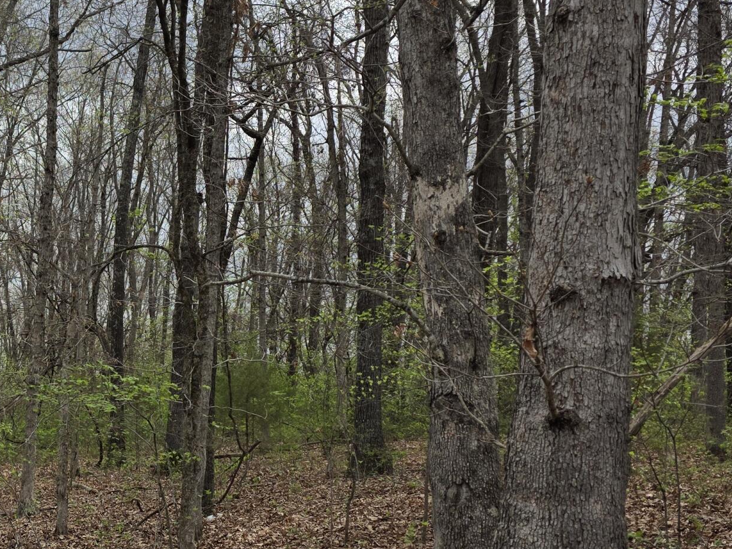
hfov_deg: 31.2
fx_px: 1184
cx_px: -37
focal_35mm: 56
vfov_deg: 26.1
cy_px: 264
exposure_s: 1/4766
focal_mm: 6.3
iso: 80
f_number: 1.7
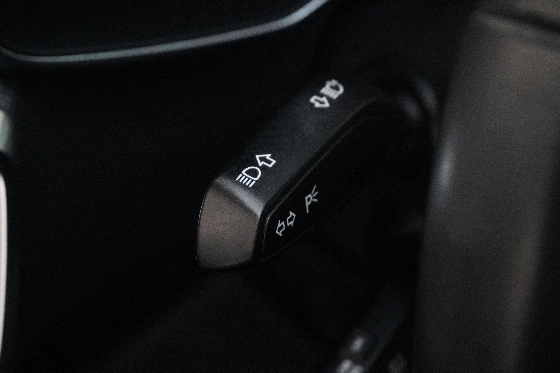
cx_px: 280
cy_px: 186
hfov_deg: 27.0
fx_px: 1167
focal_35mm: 75
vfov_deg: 18.2
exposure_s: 1/80
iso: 6400
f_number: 6.3
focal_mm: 50
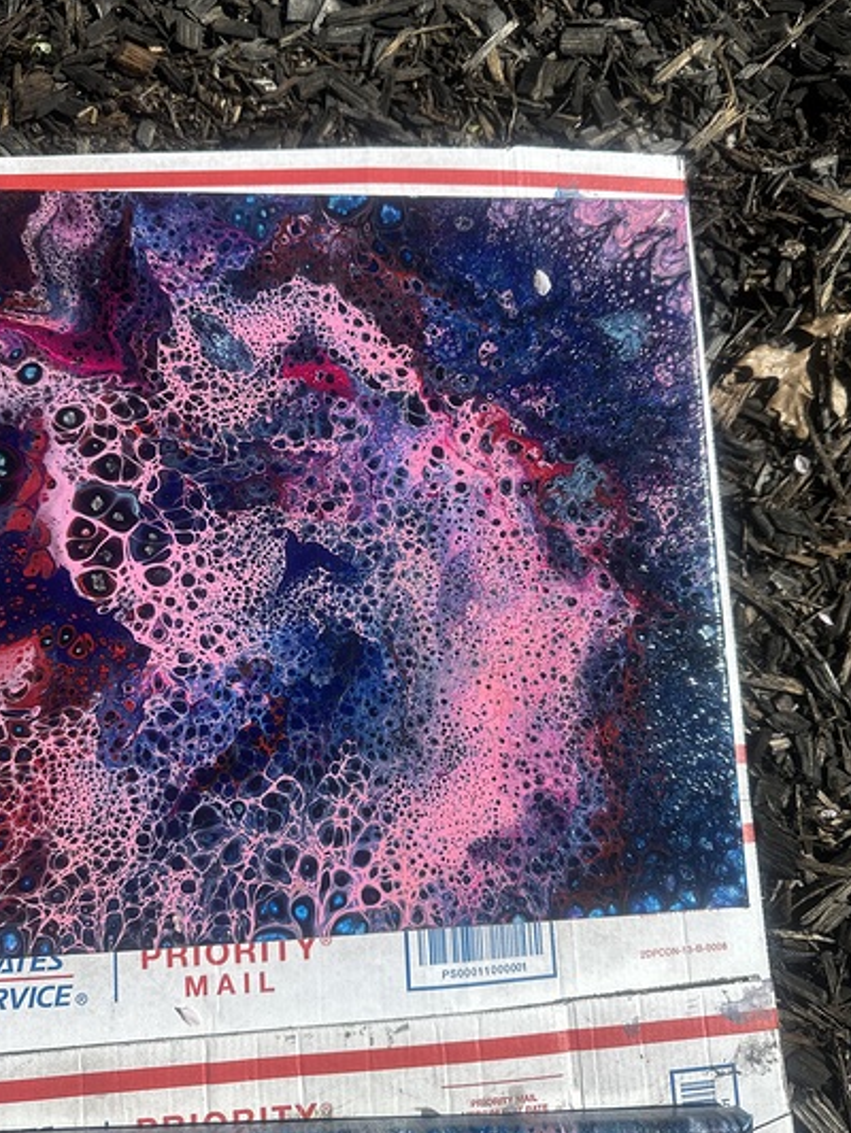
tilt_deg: -76.6
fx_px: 885
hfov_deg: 51.3
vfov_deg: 65.3
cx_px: 379
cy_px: 582
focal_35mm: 27
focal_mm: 6.86
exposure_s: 1/6211
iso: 80
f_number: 1.78
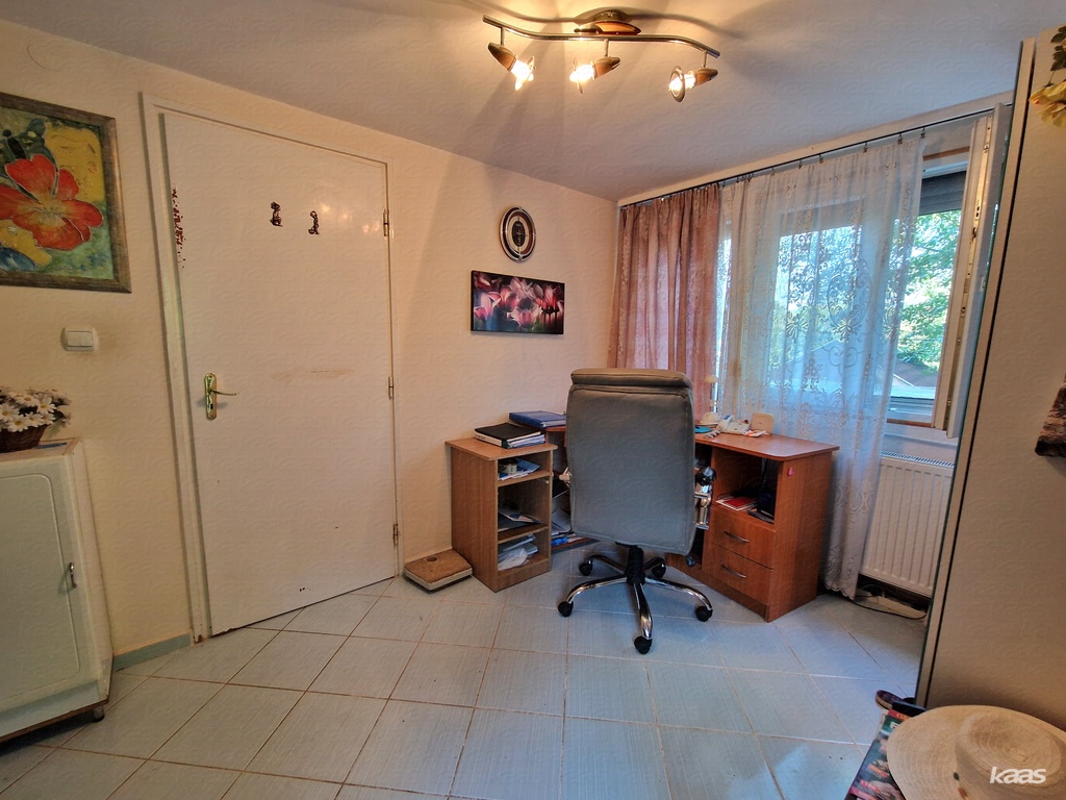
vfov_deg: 89.9
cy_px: 400
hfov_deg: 106.2
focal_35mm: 13
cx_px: 533
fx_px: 400
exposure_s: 1/50
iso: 250
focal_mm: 2.2
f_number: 2.2
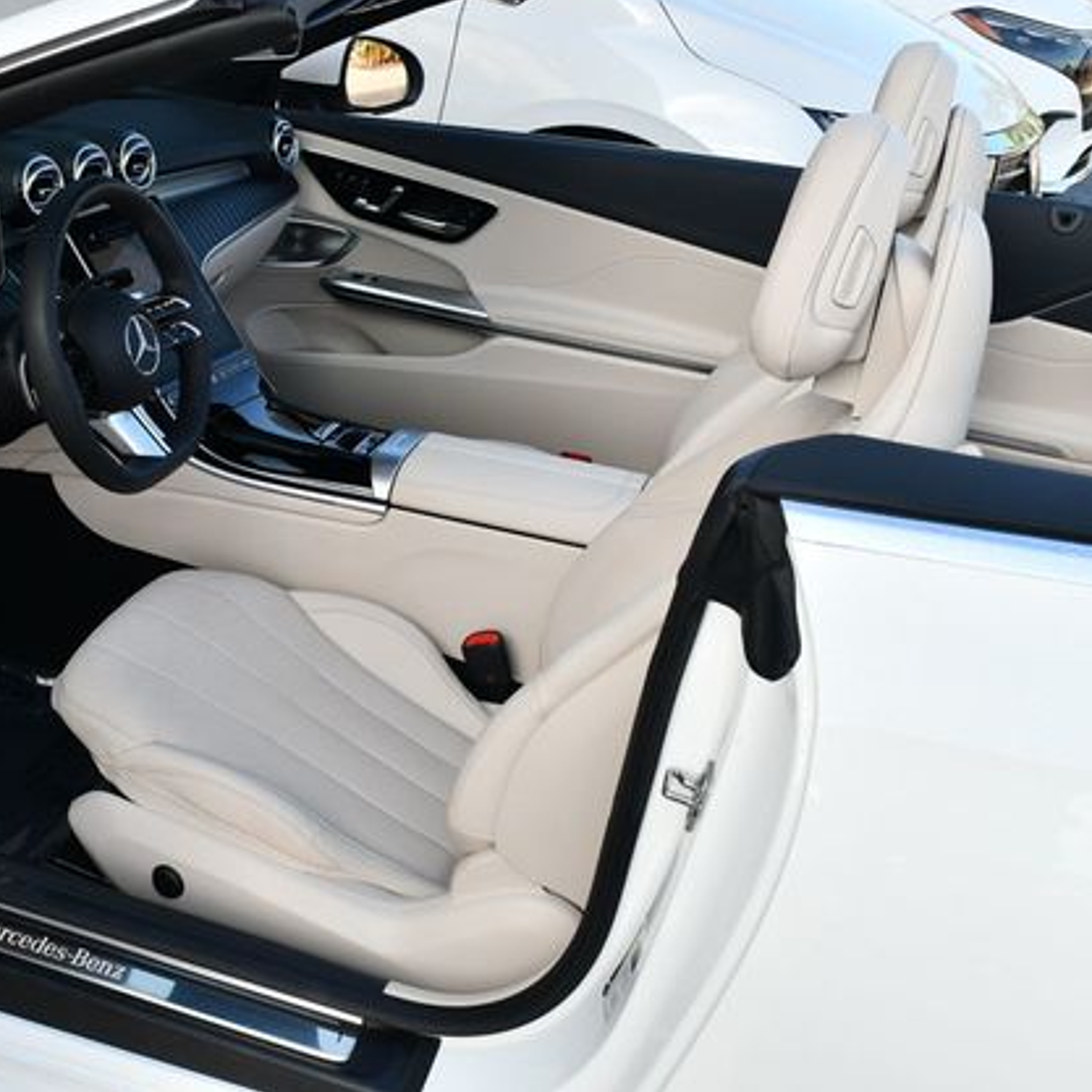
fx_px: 1677
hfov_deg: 35.3
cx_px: 278
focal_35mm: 47
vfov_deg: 36.1
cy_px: 534
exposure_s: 1/250
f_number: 6.3
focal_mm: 18
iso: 200
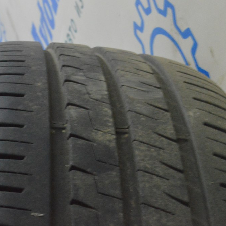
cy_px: 114
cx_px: 101
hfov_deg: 16.3
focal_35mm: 107
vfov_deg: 16.3
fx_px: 788
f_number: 20
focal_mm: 55
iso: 6400
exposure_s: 1/20
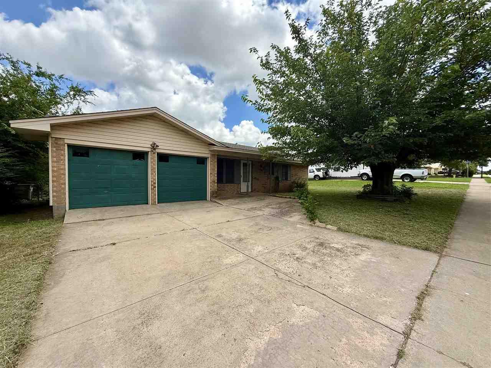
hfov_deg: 102.1
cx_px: 246
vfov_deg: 85.7
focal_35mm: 14
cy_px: 184
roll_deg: -0.9
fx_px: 199
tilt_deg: -0.8
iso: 64
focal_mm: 2.22
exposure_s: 1/1848
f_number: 2.2
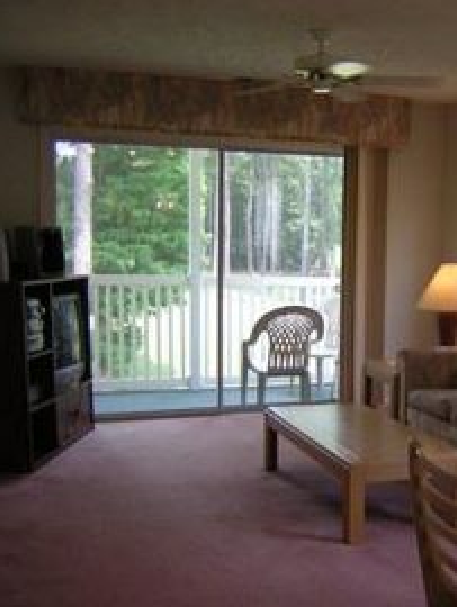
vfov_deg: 38.9
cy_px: 306
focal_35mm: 49
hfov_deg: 28.6
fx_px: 861
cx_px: 405
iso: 100
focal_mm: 4.7
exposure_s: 1/61.7
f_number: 2.6
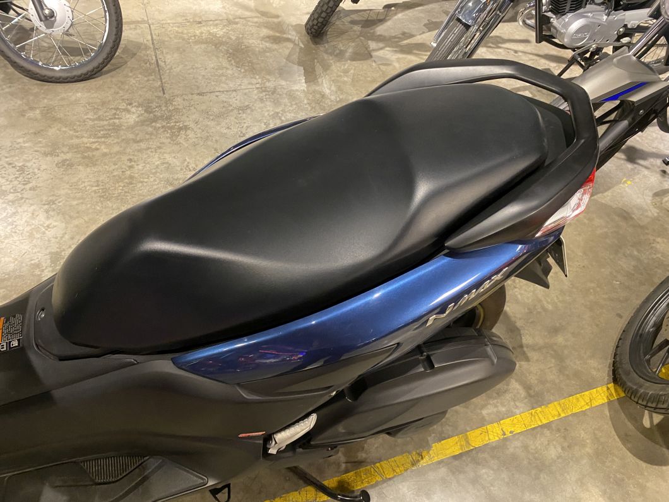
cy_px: 251
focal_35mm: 26
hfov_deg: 67.3
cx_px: 334
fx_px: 502
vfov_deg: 53.1
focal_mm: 4.25
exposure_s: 1/50
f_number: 1.8
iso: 400
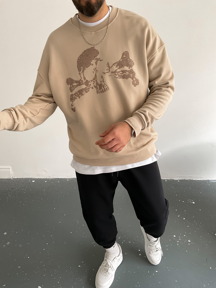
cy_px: 144
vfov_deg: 61.7
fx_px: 241
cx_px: 108
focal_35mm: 29
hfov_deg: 48.2
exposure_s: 1/90
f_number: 1.8
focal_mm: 3
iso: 64
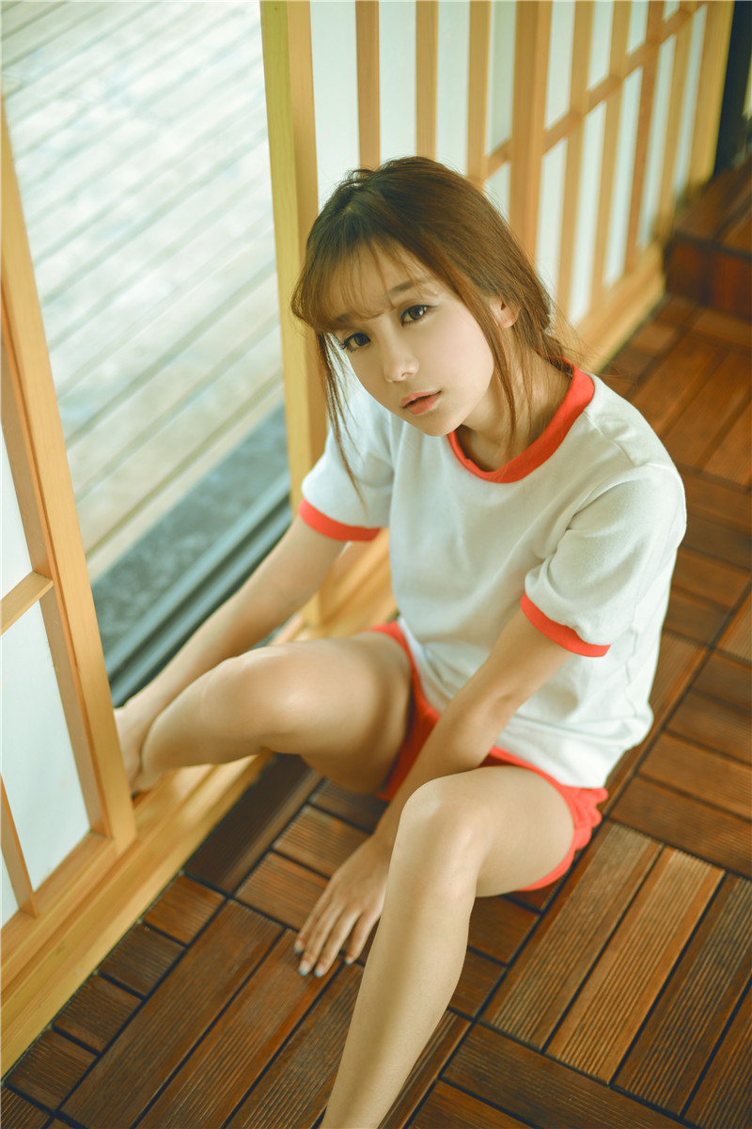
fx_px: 1567
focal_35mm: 50
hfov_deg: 27.0
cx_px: 376
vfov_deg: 39.6
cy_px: 564
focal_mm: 50
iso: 160
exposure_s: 1/125
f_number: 2
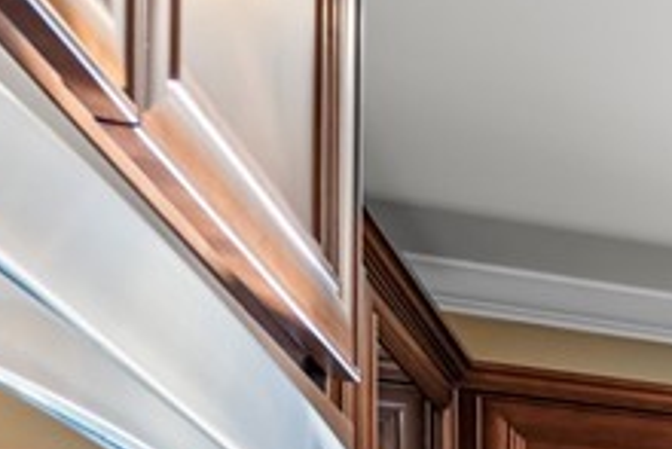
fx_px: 1569
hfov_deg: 15.3
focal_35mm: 84
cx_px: 1564
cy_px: 965
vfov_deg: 13.4
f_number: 8
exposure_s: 1/13
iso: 320
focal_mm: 17
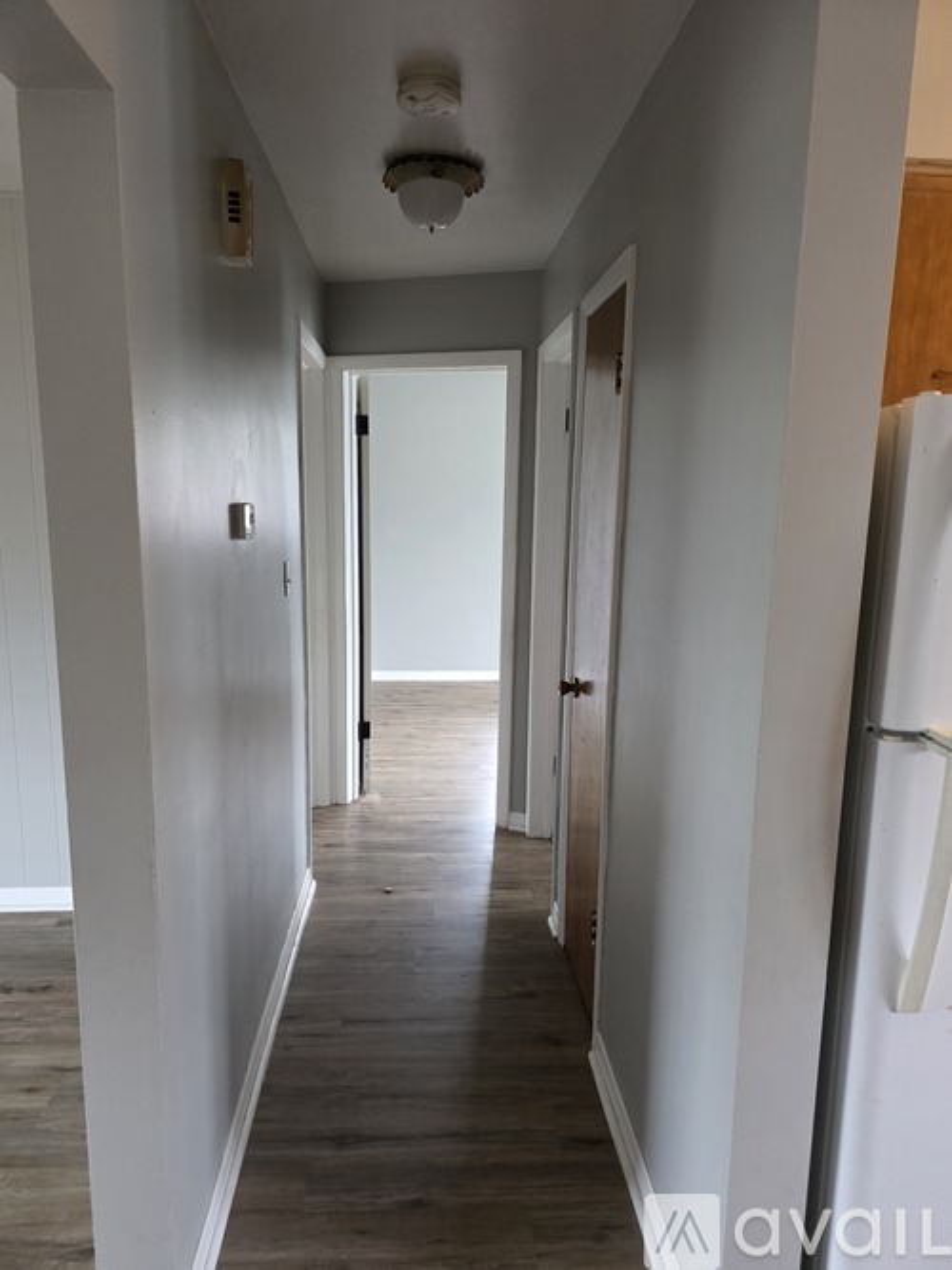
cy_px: 635
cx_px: 476
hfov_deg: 58.9
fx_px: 844
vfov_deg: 73.9
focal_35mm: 23
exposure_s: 1/120
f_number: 1.7
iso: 1250
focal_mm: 6.3
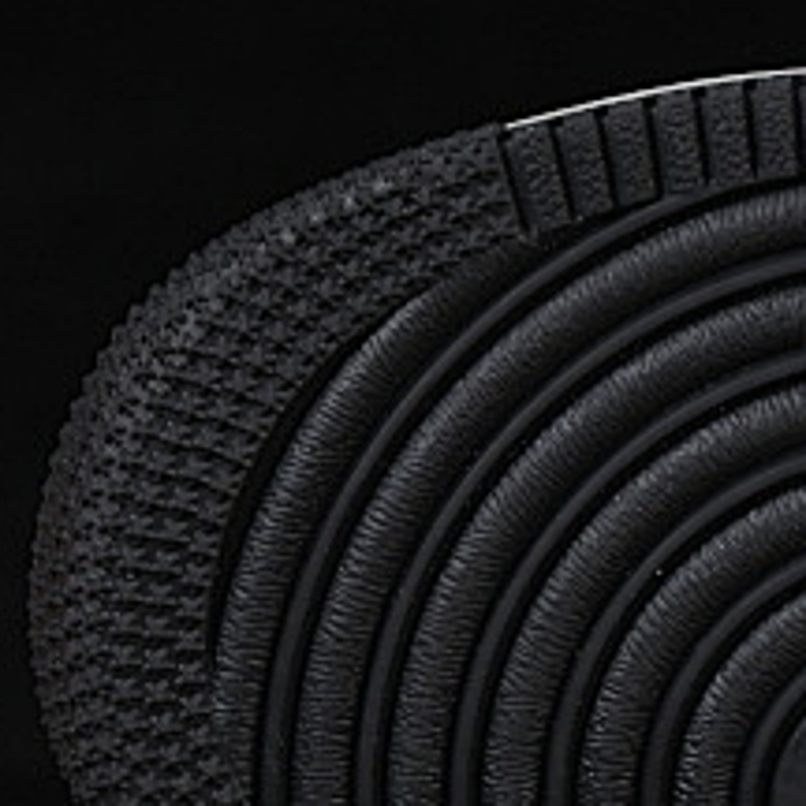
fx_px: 8403
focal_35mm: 319
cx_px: 1511
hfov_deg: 5.4
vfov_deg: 5.5
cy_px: 250
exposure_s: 1/60
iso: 160
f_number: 6.3
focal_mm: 50
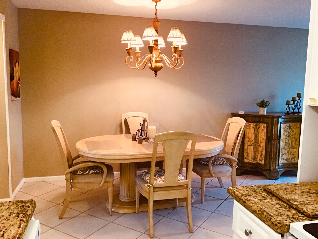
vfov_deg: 45.4
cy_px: 120
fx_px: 285
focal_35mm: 31
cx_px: 159
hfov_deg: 58.4
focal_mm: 3.3
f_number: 2.4
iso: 125
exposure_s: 1/30
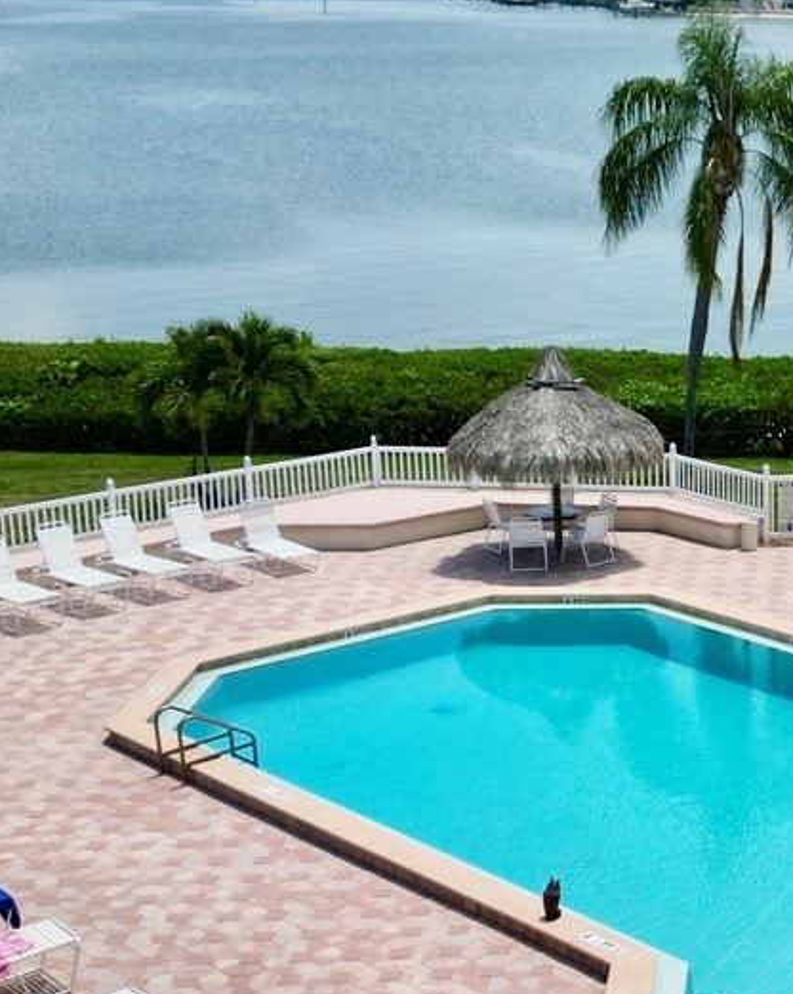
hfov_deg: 19.9
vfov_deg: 26.4
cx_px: 970
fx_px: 2115
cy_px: 609
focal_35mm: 72
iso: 110
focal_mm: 6.72
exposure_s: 1/5000
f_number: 1.7
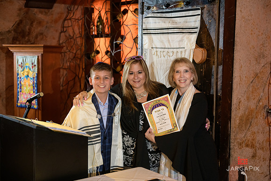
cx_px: 136
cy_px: 90
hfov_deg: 39.6
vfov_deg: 27.0
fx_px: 376
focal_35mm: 50
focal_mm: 50
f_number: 3.2
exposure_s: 1/125
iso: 1600
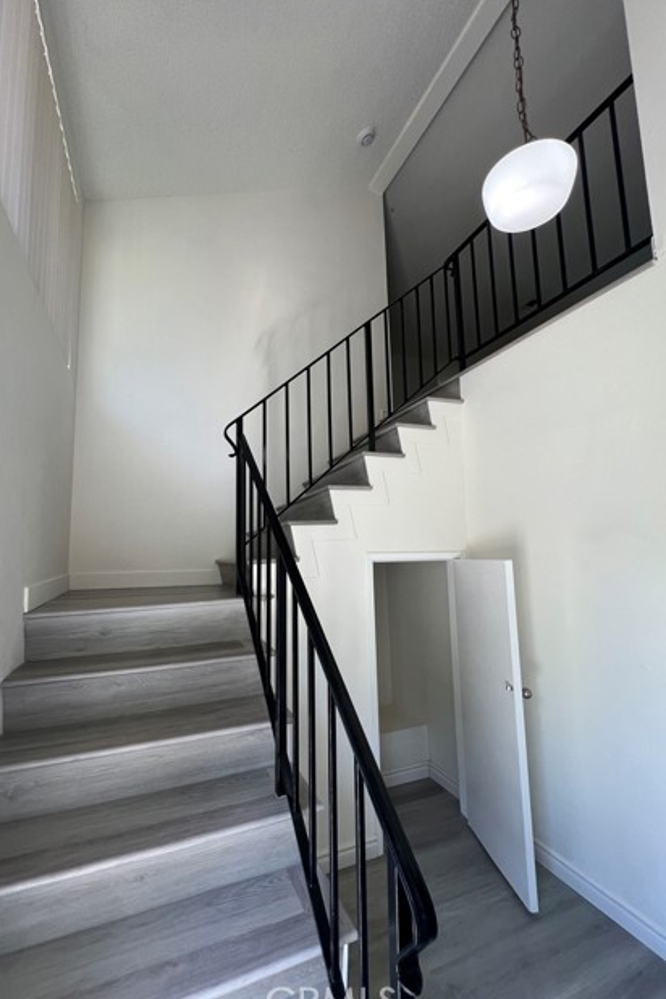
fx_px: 388
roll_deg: +2.5
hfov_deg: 81.0
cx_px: 304
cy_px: 508
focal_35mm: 14
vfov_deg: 104.2
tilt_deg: +7.5
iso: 64
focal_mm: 1.57
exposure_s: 1/120
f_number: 1.8
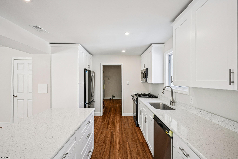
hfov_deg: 96.7
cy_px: 80
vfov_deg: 73.7
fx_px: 106
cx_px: 119
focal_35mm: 16
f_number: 8
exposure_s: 1/80
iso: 400
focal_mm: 16
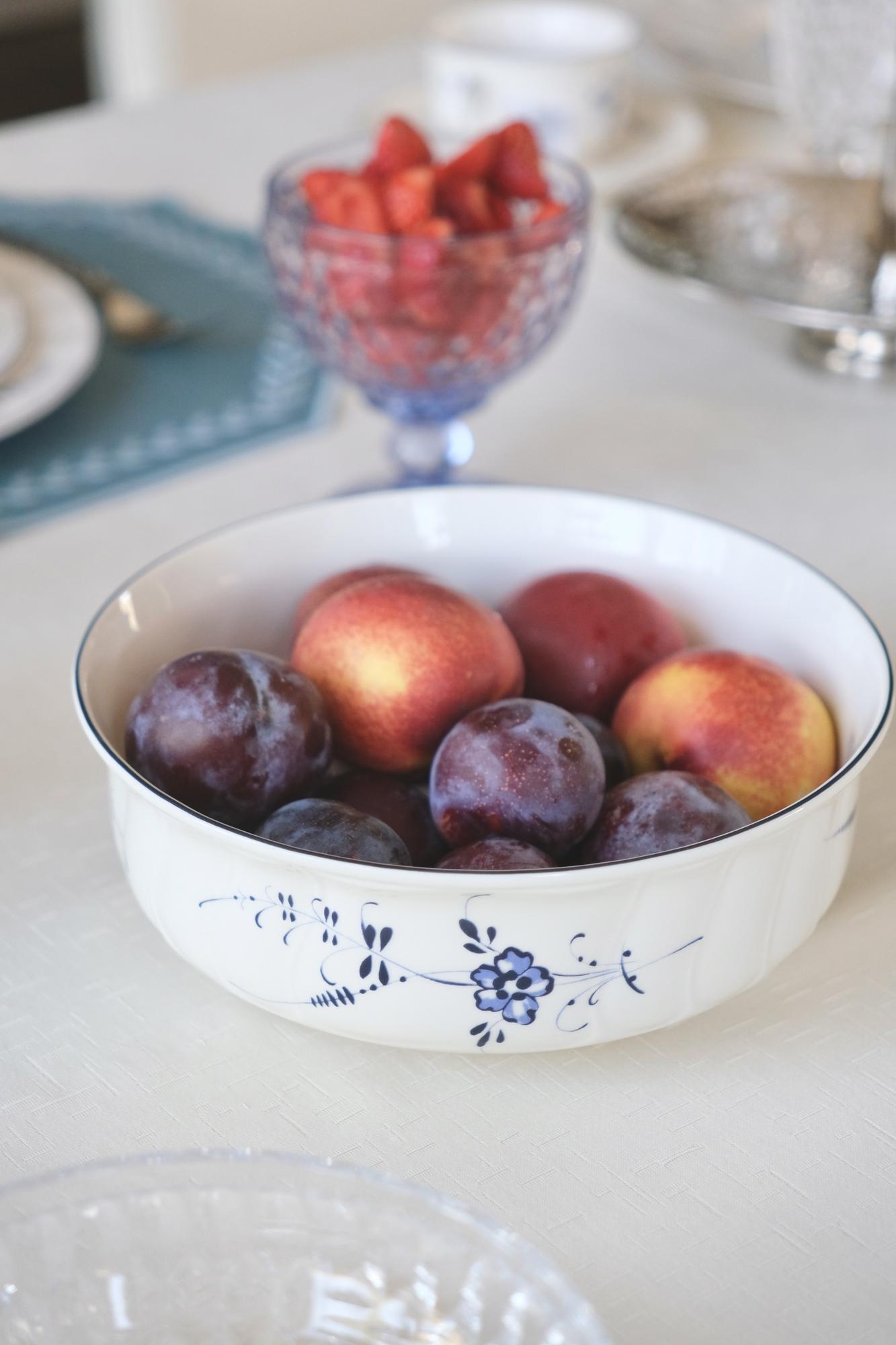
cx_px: 448
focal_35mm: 75
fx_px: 2800
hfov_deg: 18.2
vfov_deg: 27.0
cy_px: 672
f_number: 2.8
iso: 1250
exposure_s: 1/150
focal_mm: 50
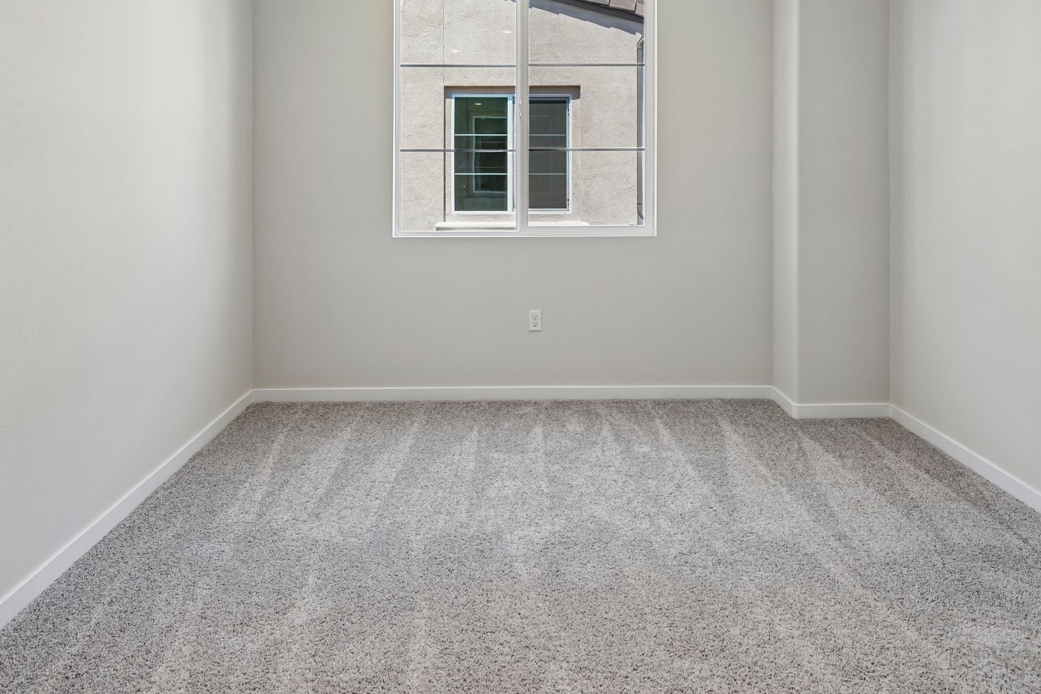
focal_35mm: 22
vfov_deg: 55.5
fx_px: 636
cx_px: 523
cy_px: 209
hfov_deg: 78.6
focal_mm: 15
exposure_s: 1/30
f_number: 7.1
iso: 100
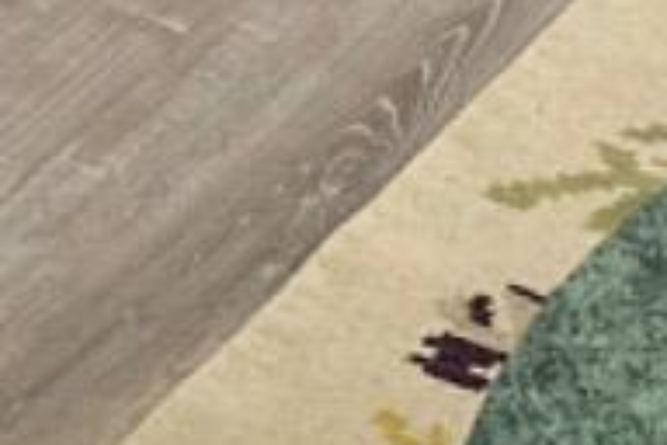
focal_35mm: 195
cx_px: 966
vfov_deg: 5.8
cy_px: -1448
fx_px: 3613
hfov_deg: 10.2
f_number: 1.78
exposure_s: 1/60
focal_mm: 6.86
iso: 200
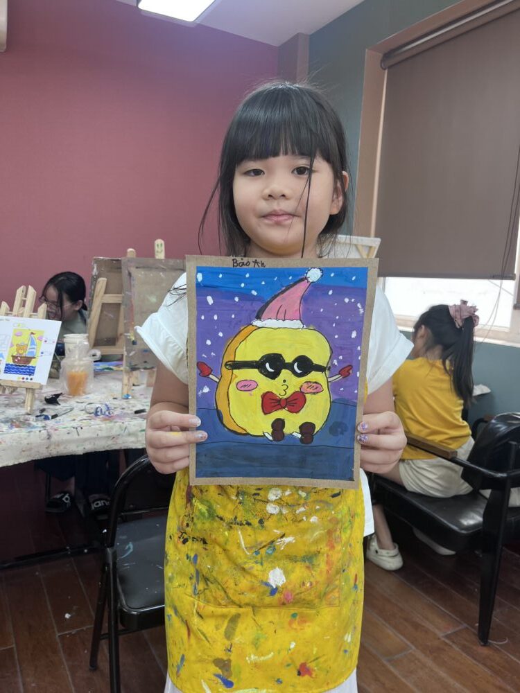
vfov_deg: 67.3
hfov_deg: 53.1
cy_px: 346
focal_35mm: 26
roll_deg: -2.3
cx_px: 260
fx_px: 521
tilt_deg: -7.6
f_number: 1.6
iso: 50
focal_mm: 5.1
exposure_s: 1/100
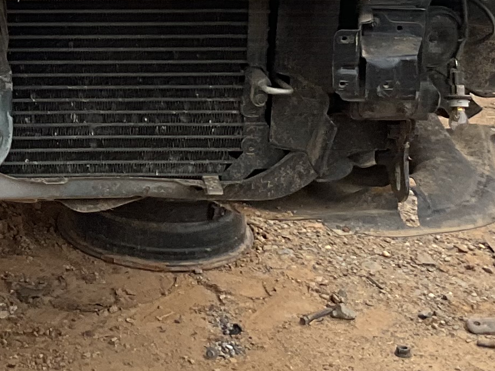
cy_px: -116
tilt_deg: -9.5
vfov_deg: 11.3
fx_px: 1830
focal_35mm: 128
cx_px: -54
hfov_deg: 15.0
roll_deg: +0.7
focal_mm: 3
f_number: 1.8
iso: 16
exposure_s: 1/770
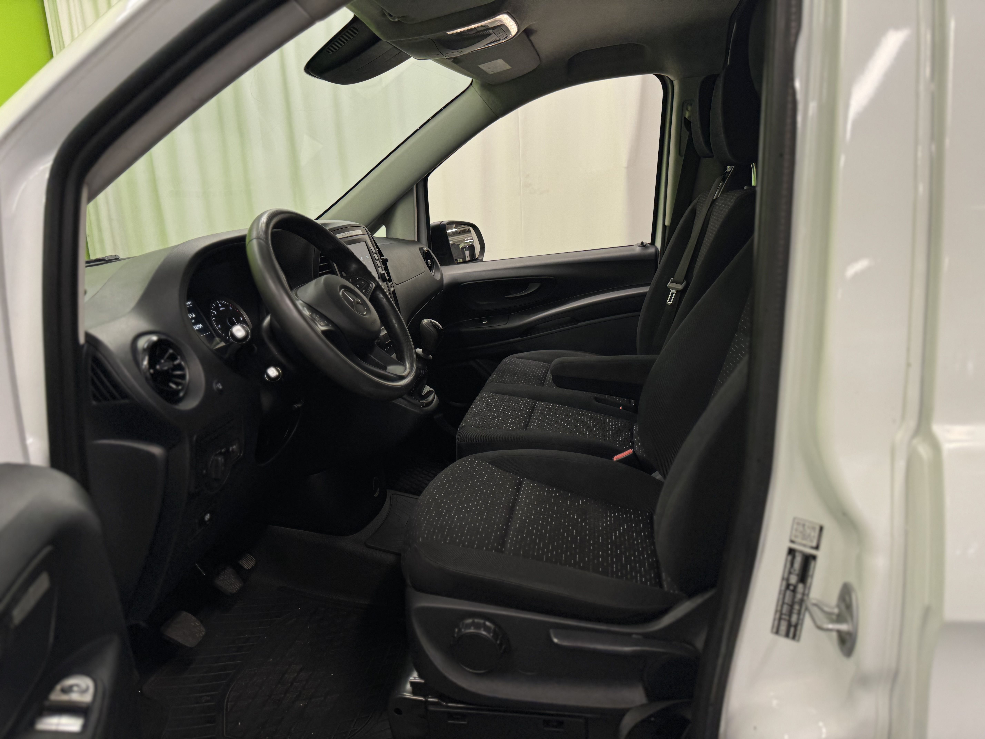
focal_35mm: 24
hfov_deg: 71.6
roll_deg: +2.4
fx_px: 683
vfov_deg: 56.8
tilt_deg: -14.2
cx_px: 492
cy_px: 370
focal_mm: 6.76
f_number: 1.78
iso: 64
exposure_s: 1/100
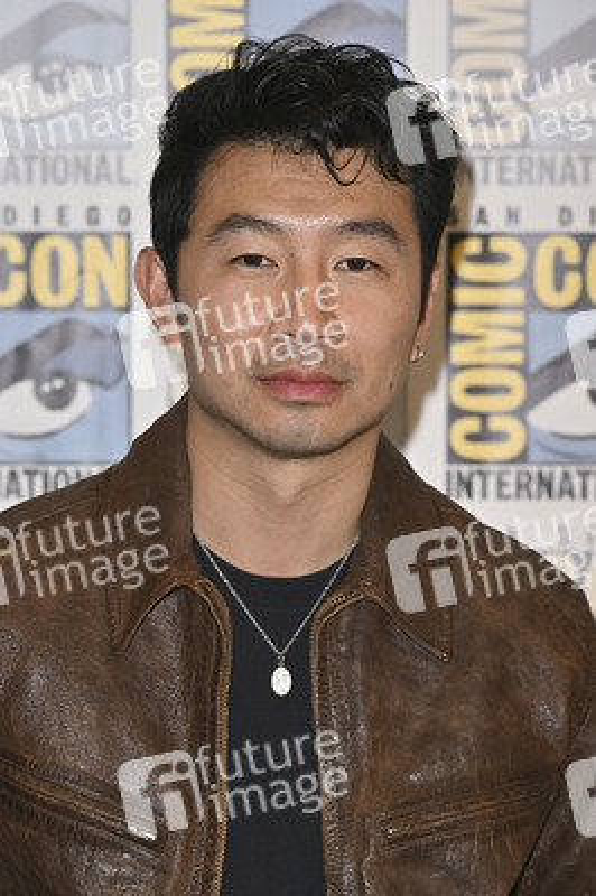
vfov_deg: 17.2
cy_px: 448
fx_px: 2960
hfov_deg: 11.5
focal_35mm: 119
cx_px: 298
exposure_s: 1/250
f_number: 5
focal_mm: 119
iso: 2500
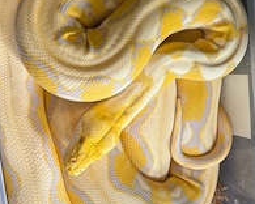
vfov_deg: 31.4
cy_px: 107
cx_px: 150
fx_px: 362
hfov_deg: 38.7
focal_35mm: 48
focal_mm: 6.76
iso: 200
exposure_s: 1/121
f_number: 1.78
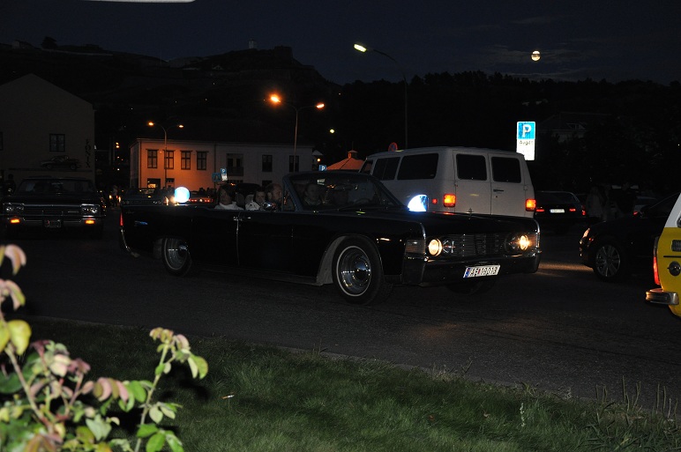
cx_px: 340
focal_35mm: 48
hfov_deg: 41.2
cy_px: 226
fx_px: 907
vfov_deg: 28.0
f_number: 4.2
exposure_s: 1/60
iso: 800
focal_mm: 32
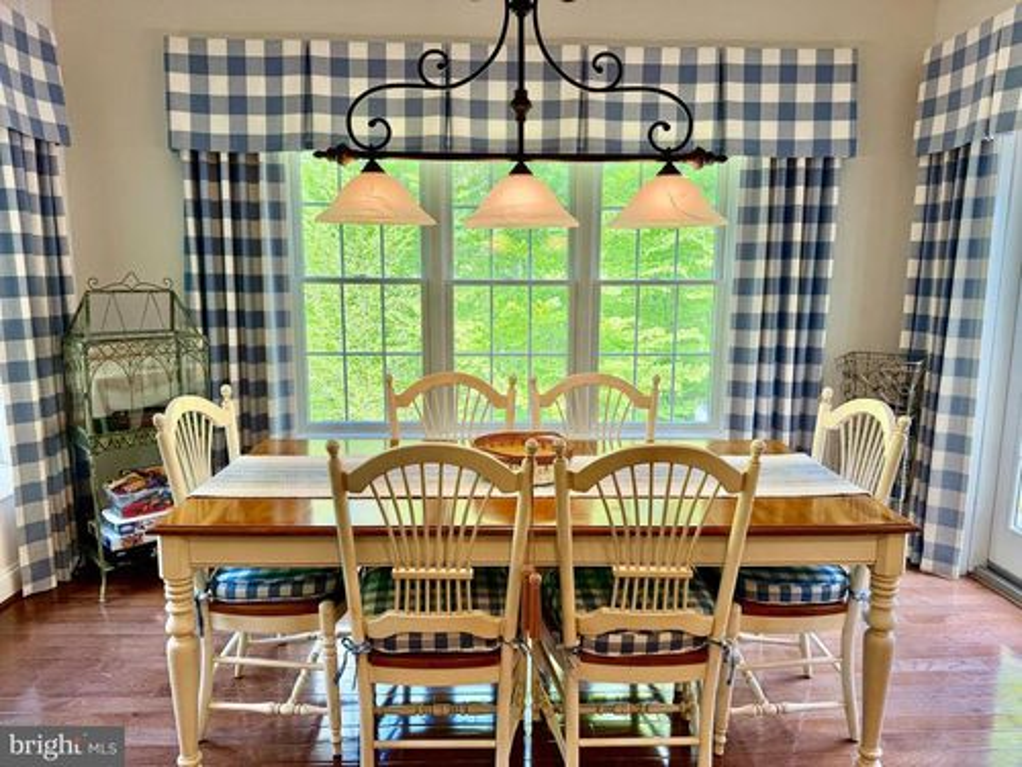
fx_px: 709
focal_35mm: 24
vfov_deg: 56.8
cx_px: 511
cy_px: 384
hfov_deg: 71.6
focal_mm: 6.76
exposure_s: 1/169
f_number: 1.78
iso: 80
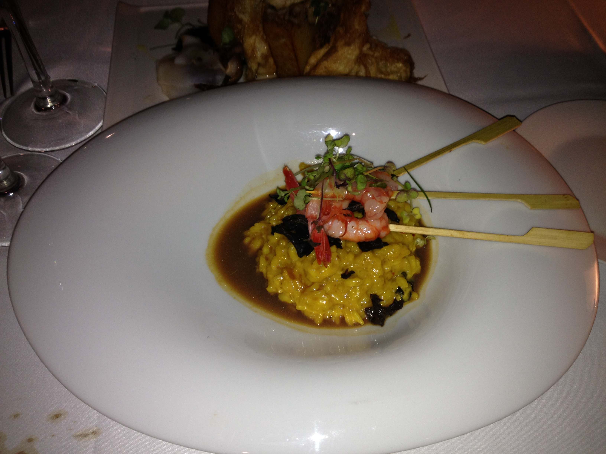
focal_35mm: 35
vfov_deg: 40.7
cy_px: 227
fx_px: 613
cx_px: 303
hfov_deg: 52.6
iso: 64
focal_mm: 4.28
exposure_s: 1/50
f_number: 2.4
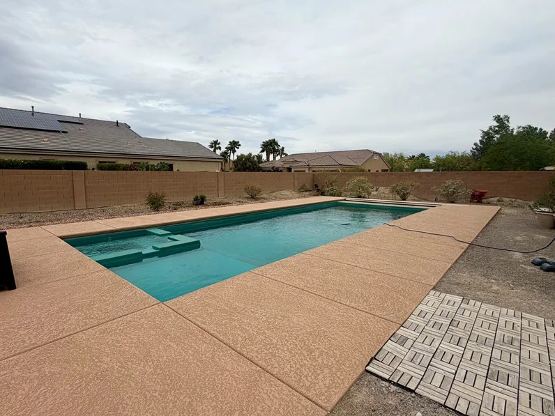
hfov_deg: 87.6
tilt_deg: -7.2
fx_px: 289
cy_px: 206
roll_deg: -1.4
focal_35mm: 18
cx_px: 258
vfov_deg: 71.6
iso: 20
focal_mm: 2.22
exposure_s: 1/1312
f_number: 2.2
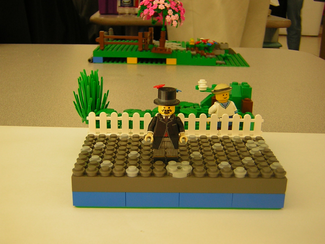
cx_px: 162
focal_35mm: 47
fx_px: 441
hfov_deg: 40.4
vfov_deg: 30.9
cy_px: 122
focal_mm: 6.1
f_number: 2.9
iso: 50
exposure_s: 1/14
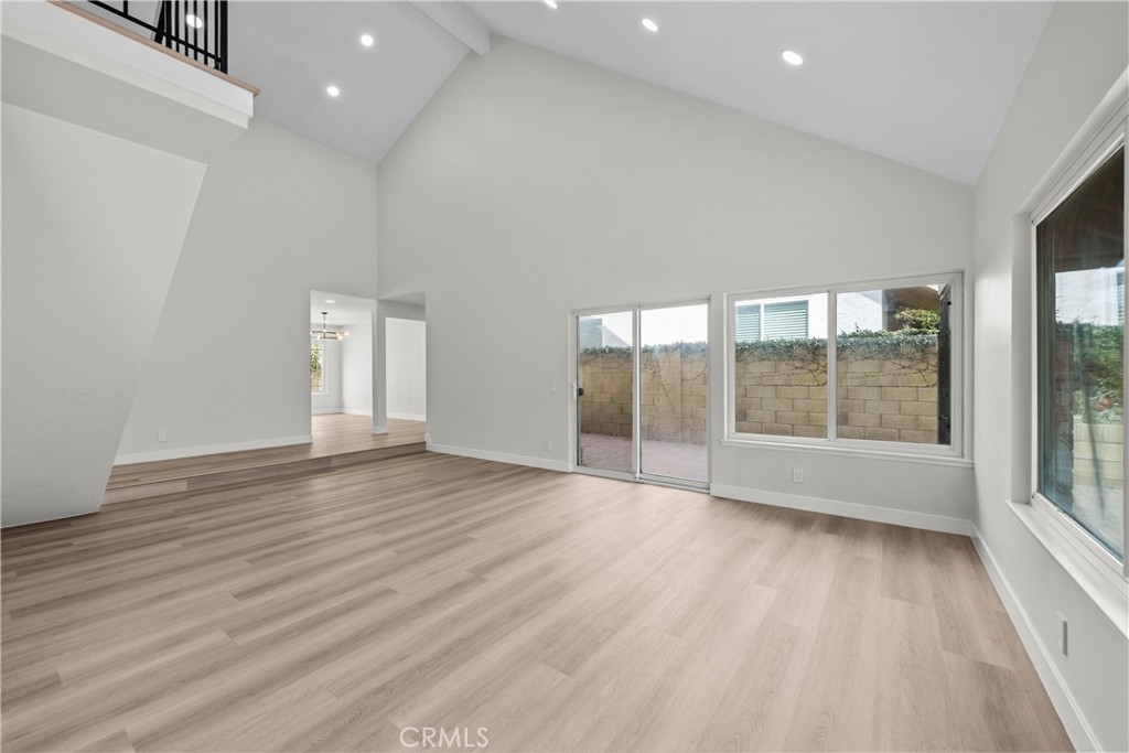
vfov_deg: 81.2
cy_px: 376
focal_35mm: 14
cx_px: 564
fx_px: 439
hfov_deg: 104.2
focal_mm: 14
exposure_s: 1/25
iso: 250
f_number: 9
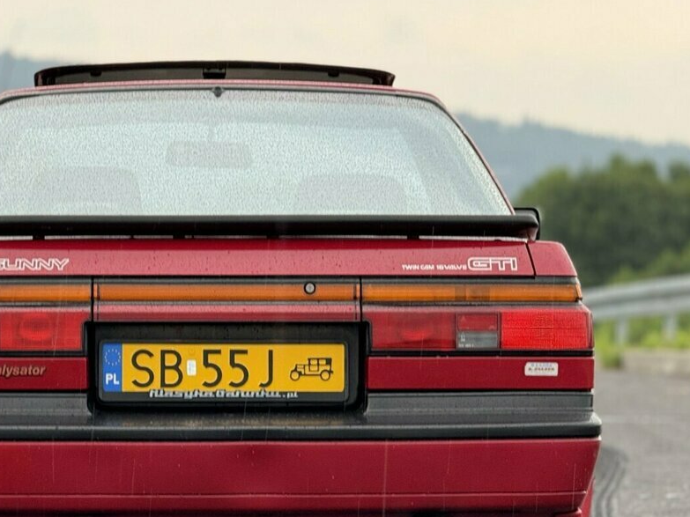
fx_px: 3667
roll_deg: -0.3
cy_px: 382
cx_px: 194
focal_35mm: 184
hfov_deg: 10.7
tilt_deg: -3.7
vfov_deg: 8.1
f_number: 2.8
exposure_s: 1/99
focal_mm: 15.66
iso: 64
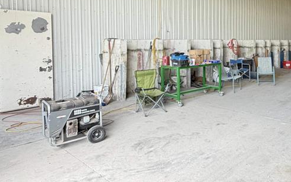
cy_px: 49
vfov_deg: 39.6
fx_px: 246
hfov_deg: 56.4
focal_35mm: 31
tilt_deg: -2.2
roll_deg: -0.3
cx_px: 237
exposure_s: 1/121
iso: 125
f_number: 2.2
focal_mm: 2.22
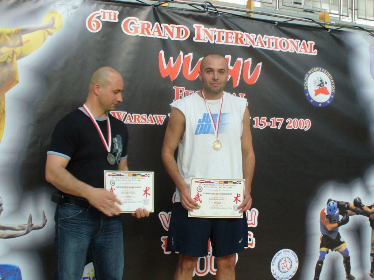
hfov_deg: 39.7
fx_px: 519
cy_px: 140
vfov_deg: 30.3
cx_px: 187
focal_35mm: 48
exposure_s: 1/50
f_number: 2.8
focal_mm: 6.1
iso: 100
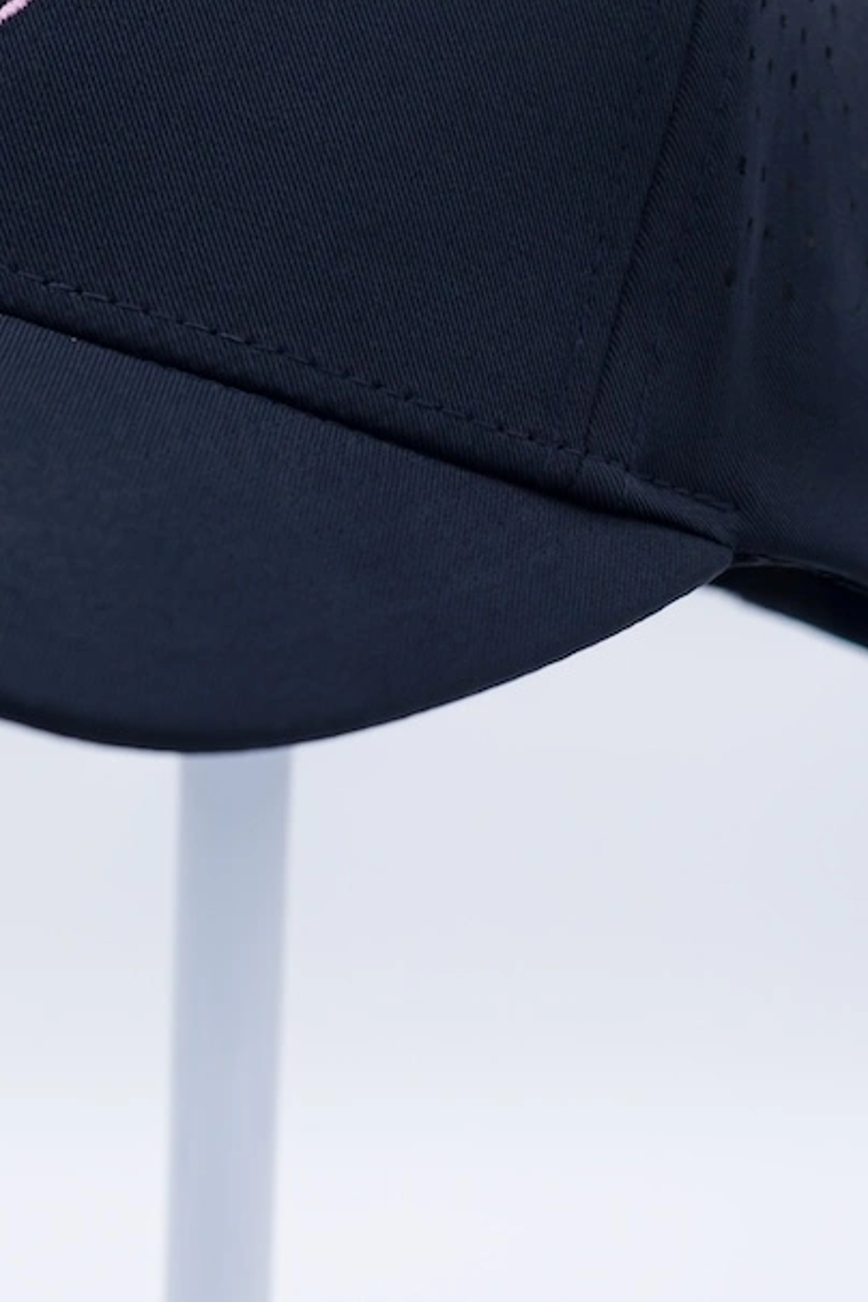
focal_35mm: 101
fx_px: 3653
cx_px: 146
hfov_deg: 13.5
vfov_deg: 20.2
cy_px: 461
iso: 250
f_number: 4.5
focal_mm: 34
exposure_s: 1/500
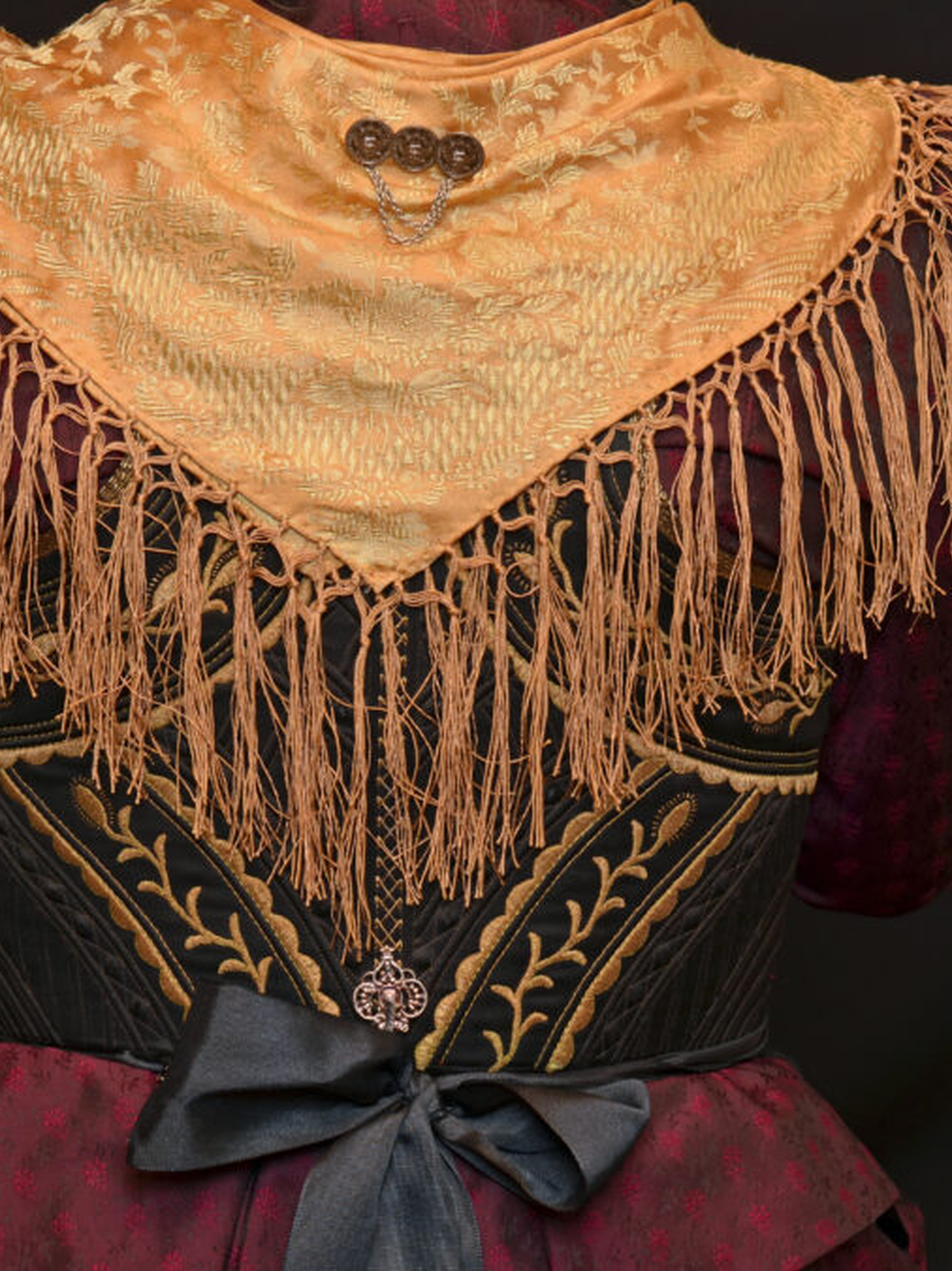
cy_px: 635
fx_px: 4805
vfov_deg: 15.1
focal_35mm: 131
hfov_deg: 11.3
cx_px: 292
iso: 200
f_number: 5.6
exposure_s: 1/125
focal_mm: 60
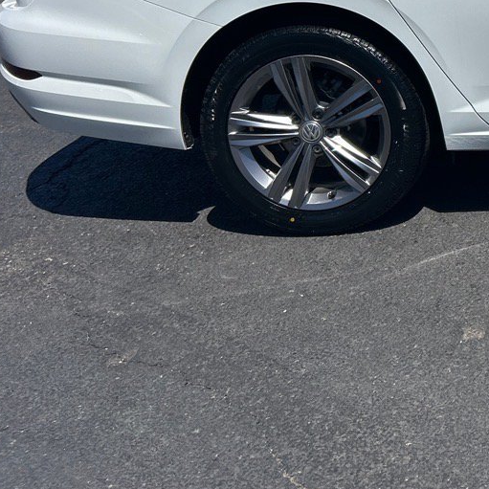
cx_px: 737
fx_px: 1151
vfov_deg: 22.7
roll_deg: +0.6
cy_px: -40
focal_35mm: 72
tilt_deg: -10.1
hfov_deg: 20.5
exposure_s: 1/8696
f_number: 1.5
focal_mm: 5.7
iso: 50
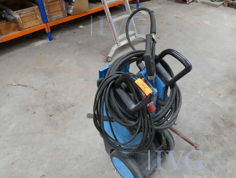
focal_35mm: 26
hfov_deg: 67.2
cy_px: 93
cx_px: 127
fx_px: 177
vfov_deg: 53.1
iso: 200
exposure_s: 1/60
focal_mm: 4.3
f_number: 3.3
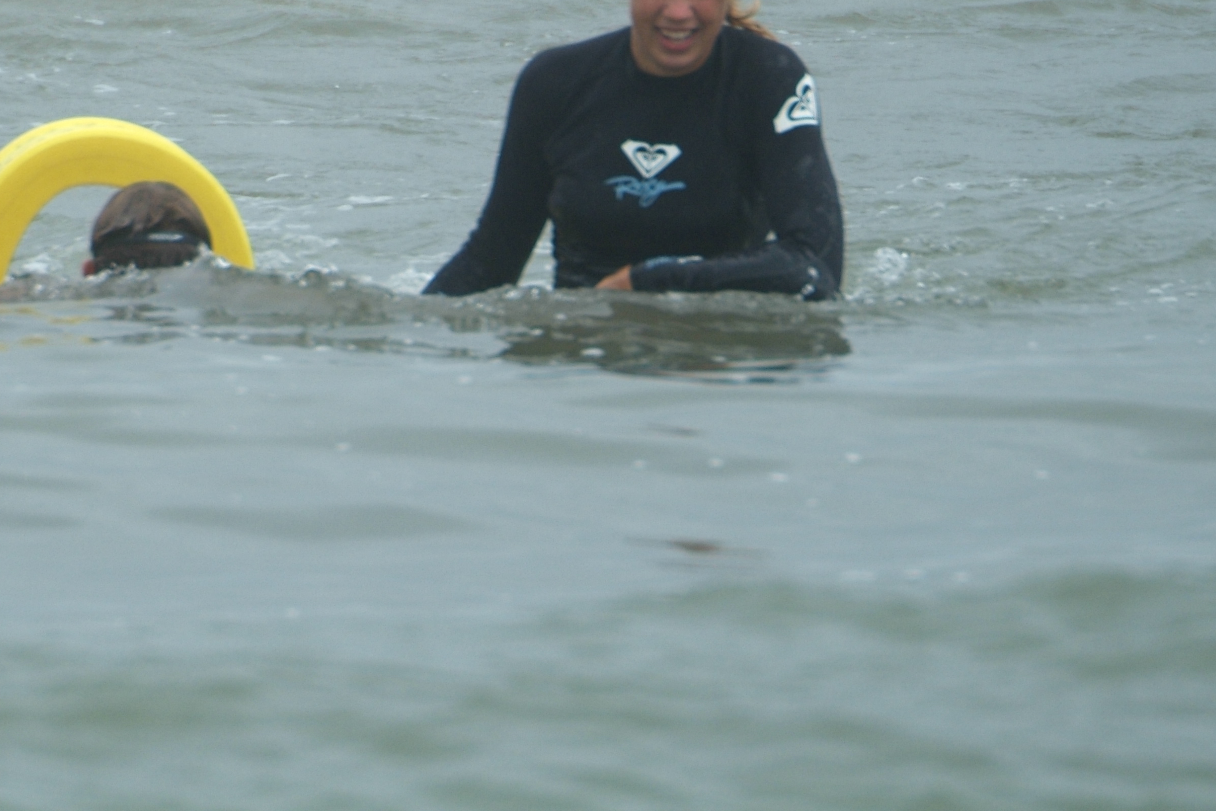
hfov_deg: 2.1
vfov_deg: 1.4
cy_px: 96
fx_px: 33271
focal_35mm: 985
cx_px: 220
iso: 400
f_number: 5.6
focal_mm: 370
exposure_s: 1/750
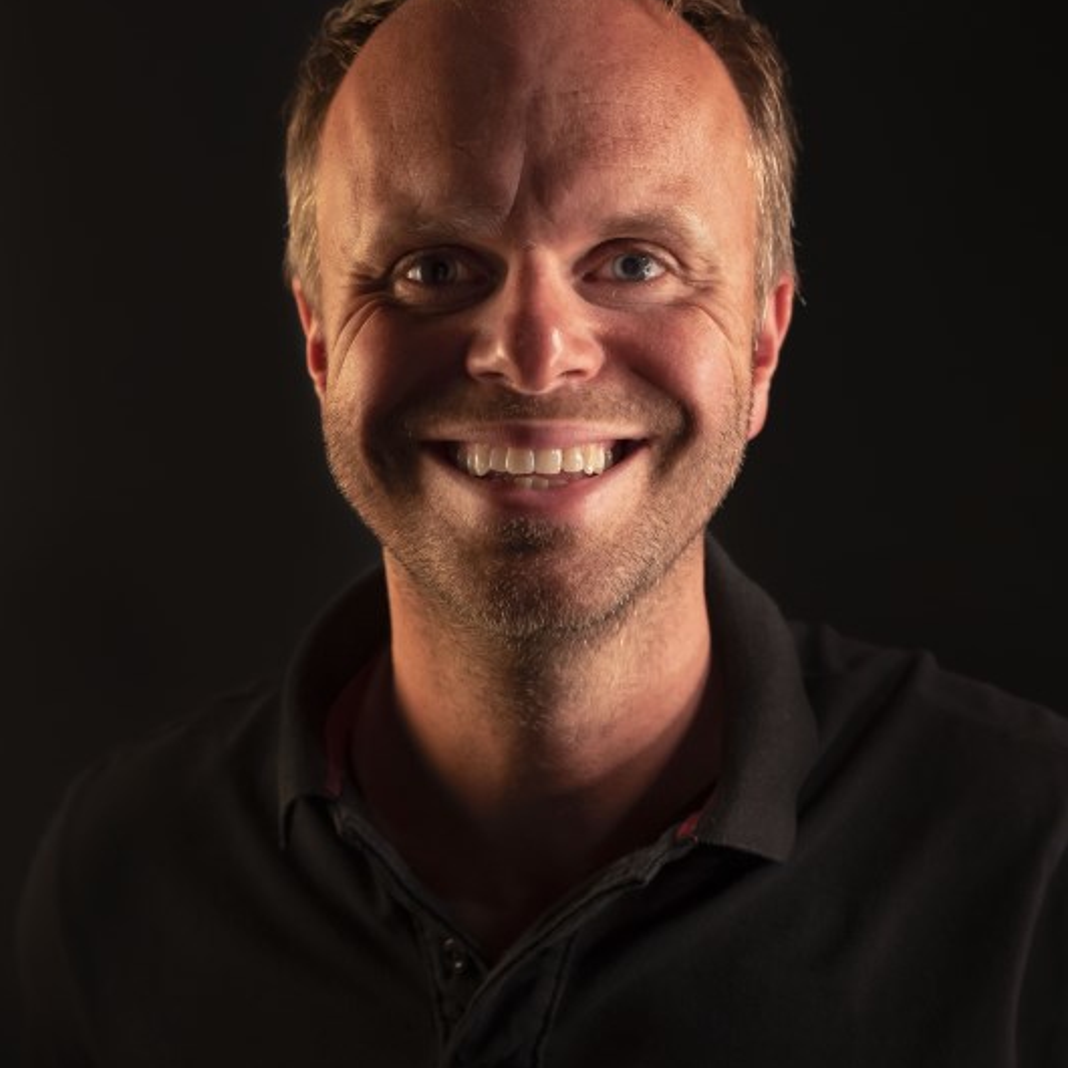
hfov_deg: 30.0
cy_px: 471
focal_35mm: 57
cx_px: 531
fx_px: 1990
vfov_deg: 30.0
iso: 1000
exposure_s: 1/160
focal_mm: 44
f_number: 4.5
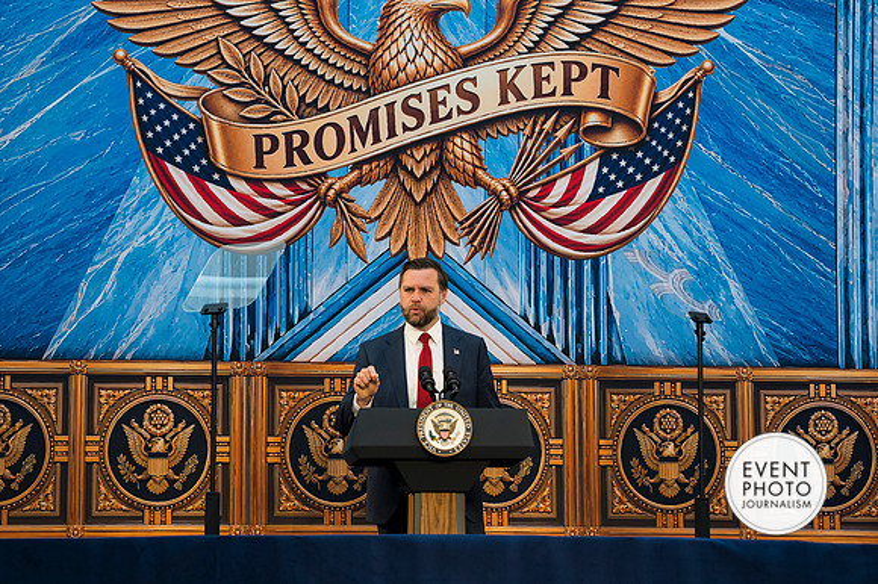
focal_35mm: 117
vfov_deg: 11.7
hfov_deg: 17.5
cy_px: 292
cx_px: 439
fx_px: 2852
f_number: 2.8
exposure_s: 1/320
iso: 320
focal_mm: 78
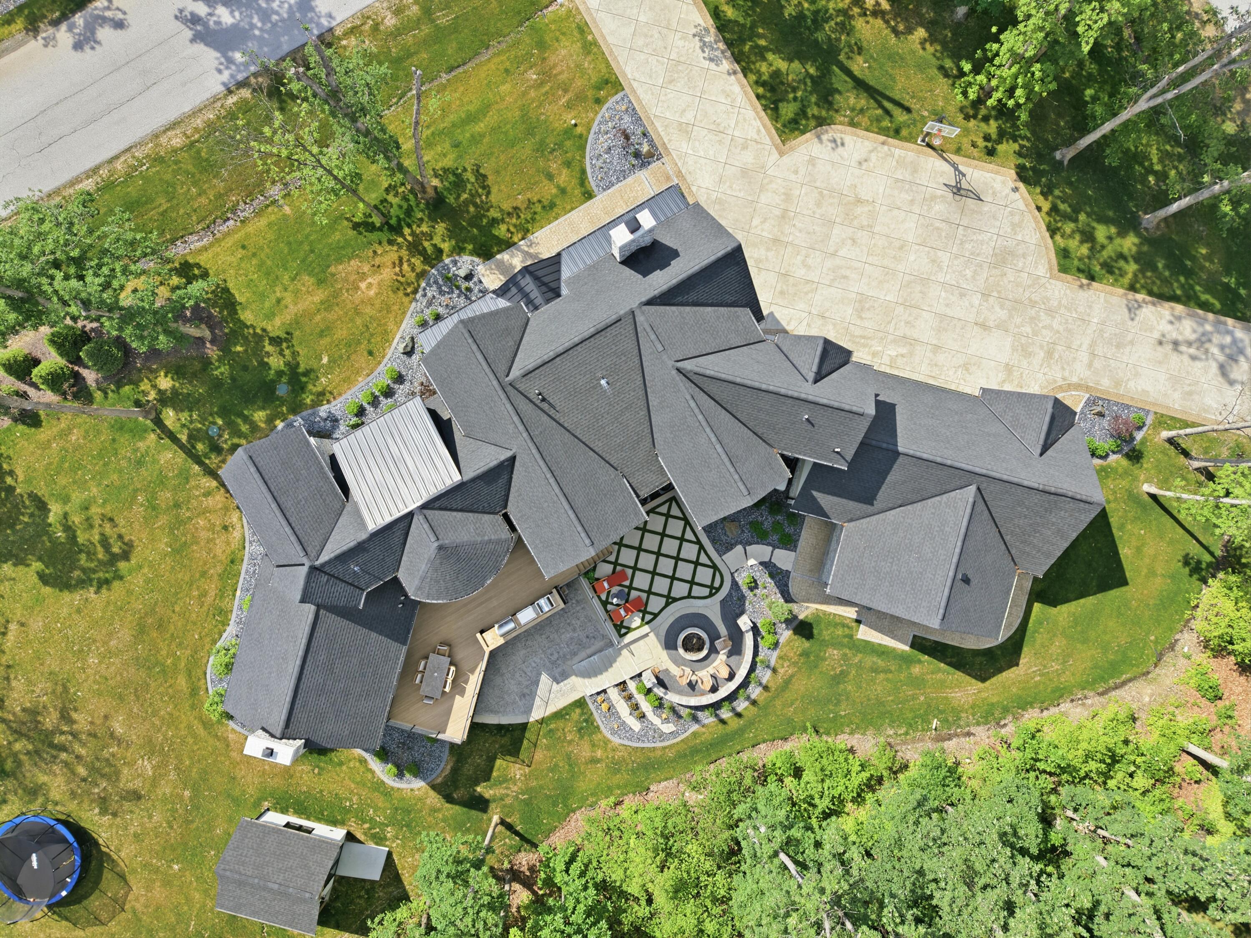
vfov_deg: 56.8
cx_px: 626
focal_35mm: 24
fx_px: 867
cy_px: 469
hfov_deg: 71.6
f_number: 1.8
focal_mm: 8.7
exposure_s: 1/4000
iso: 310
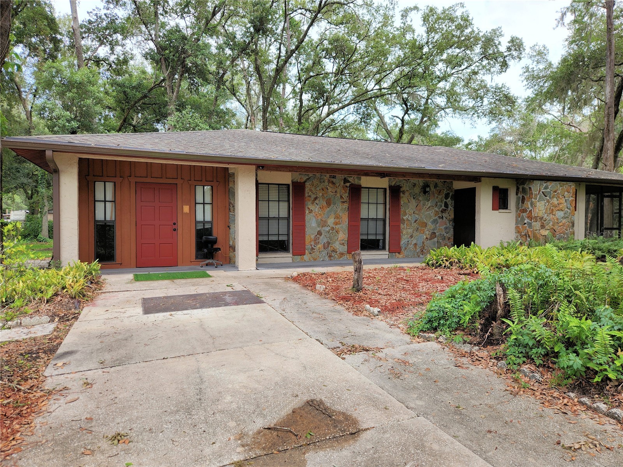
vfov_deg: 58.9
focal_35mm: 23
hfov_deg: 73.9
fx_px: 414
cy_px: 234
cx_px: 312
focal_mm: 5.4
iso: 20
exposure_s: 1/500
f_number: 1.8
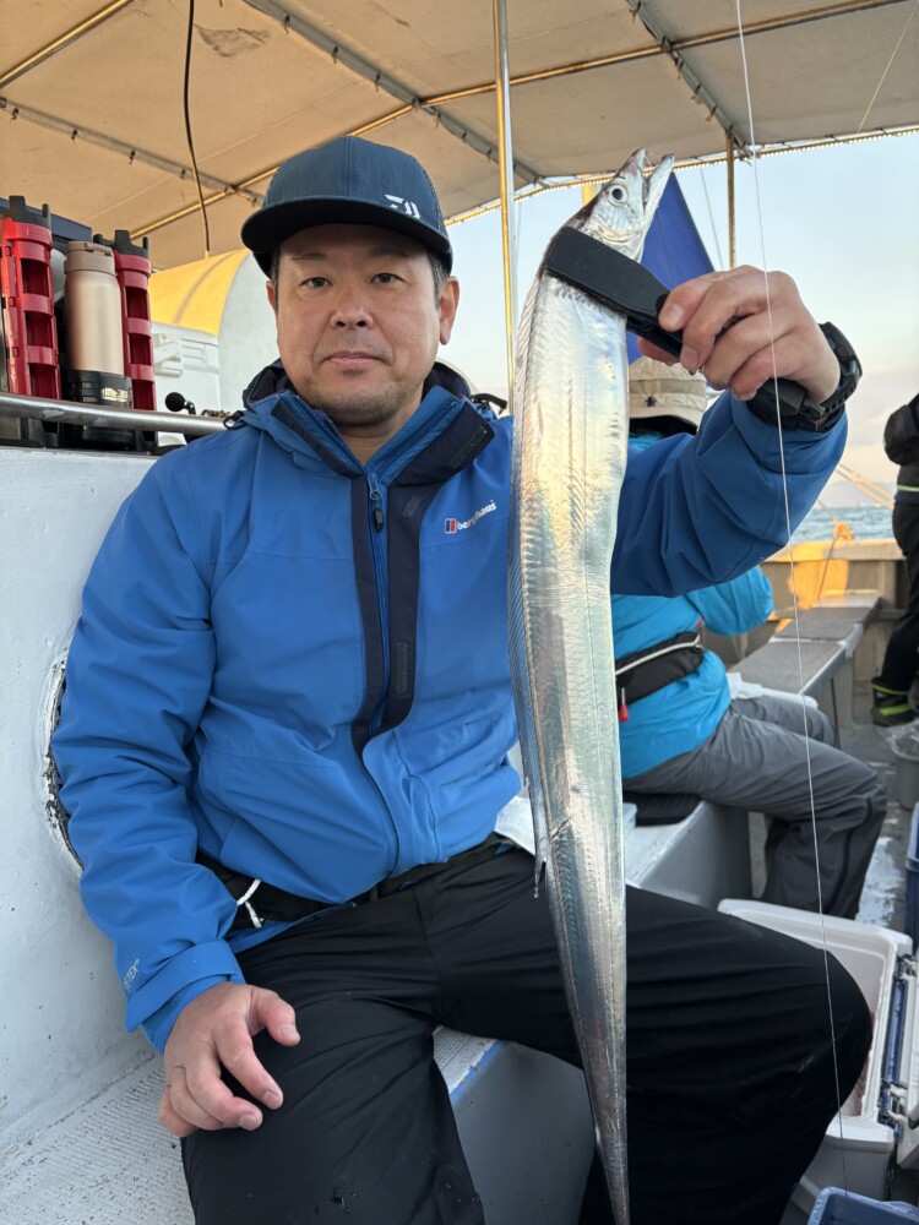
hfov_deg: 53.1
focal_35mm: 26
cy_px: 612
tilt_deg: -4.8
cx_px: 460
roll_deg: +1.9
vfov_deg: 67.3
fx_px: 920
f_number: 1.6
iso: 125
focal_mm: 5.96
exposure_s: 1/243
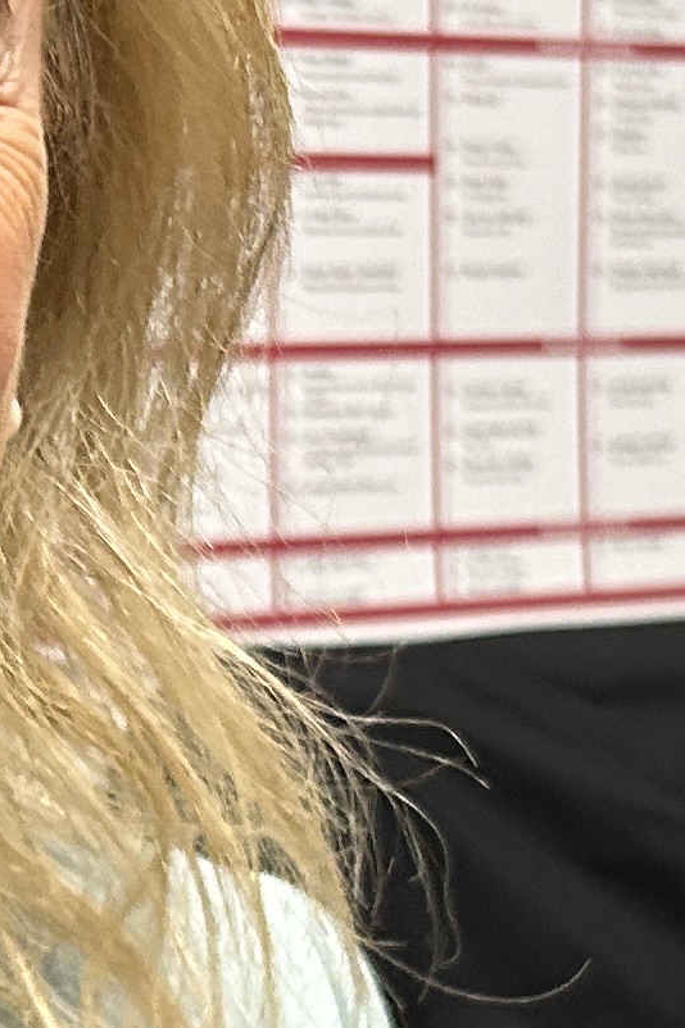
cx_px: -198
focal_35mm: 136
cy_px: 584
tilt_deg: -4.4
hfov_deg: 9.9
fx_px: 3885
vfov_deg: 15.1
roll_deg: +0.4
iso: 250
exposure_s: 1/50
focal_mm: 5.7
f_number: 1.5
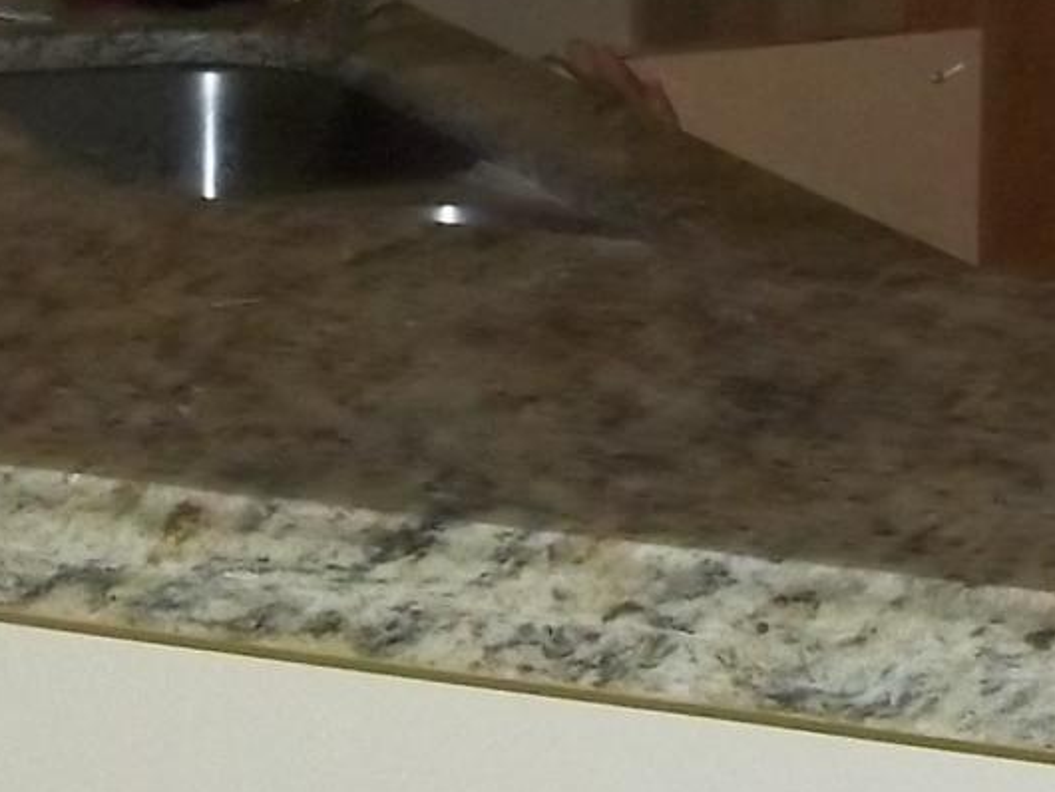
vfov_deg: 8.1
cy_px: -203
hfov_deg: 10.9
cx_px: 95
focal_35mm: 181
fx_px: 5519
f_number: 3.1
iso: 320
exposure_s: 1/30
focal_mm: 6.5
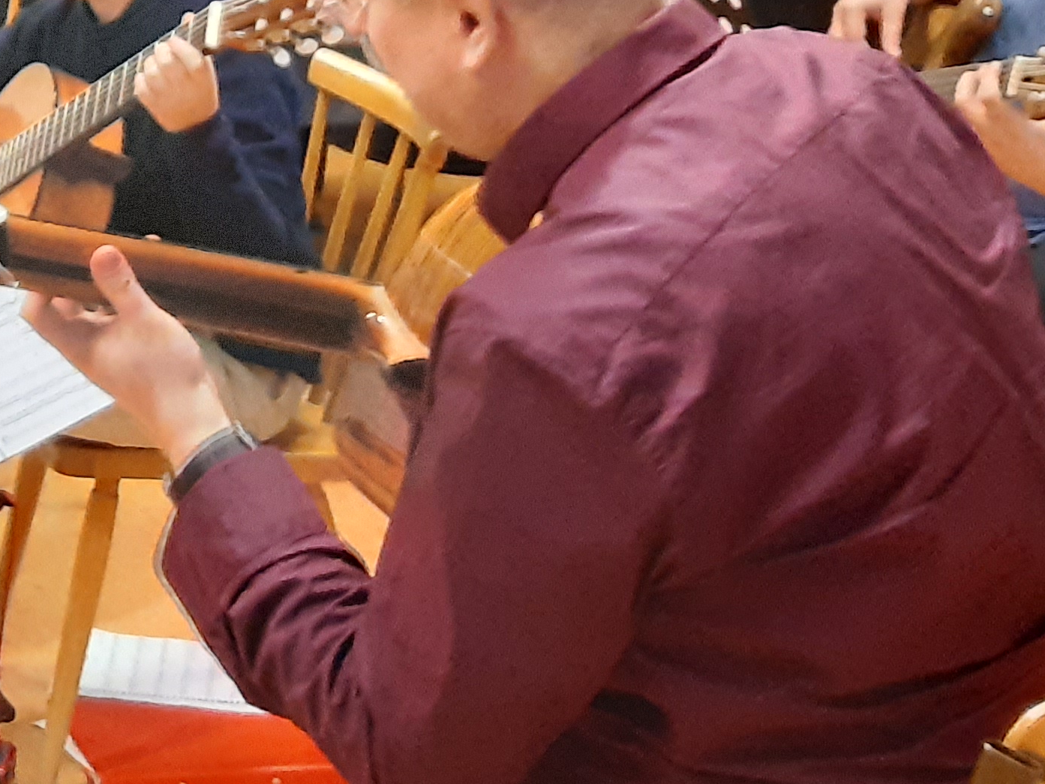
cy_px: -20
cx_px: -299
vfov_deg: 16.8
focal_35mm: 86
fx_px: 2596
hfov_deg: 20.8
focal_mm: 3.92
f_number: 1.7
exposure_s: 1/25
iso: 500
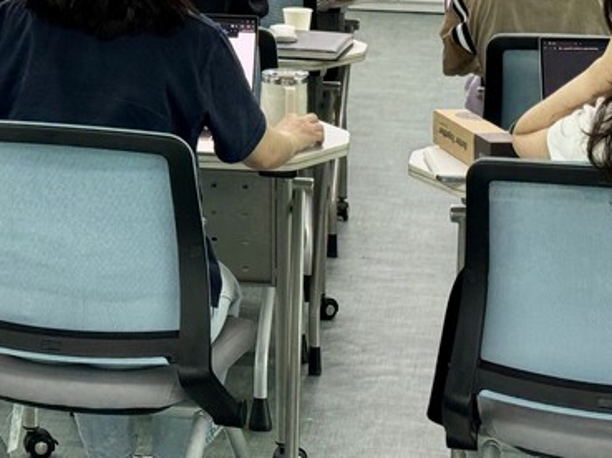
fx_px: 2208
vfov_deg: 11.6
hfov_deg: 15.5
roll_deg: -0.1
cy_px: -100
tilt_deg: -5.4
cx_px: -20
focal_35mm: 125
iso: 64
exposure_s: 1/120
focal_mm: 6.76
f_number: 1.78
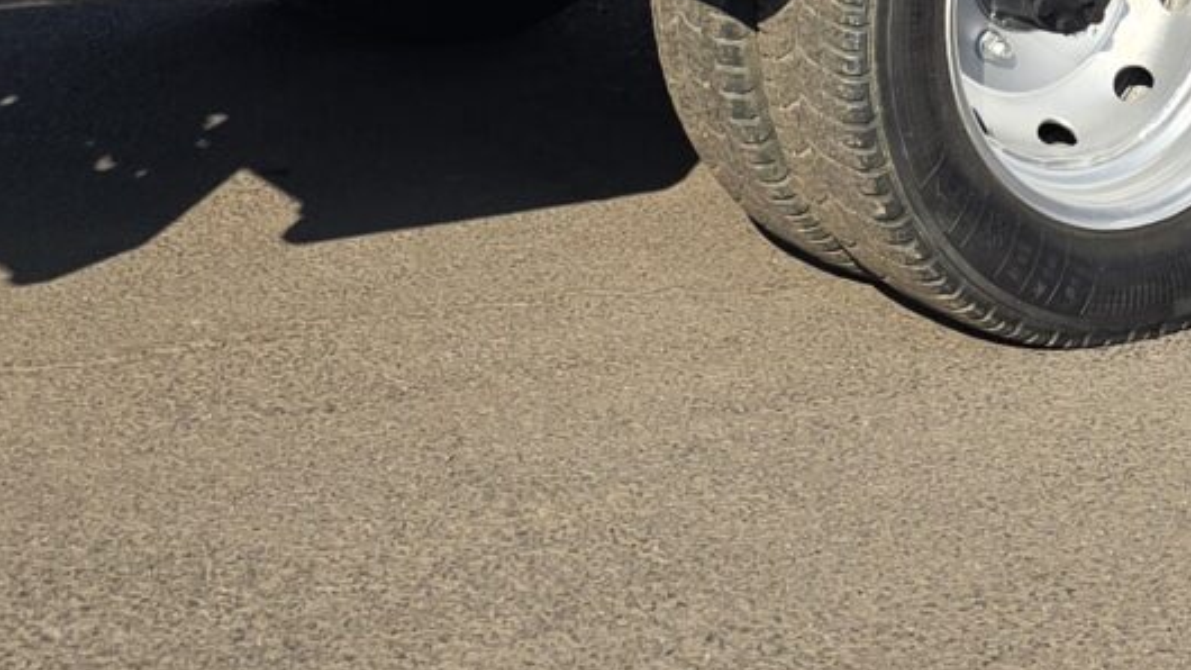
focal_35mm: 121
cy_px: -1153
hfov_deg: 17.5
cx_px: 984
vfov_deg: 8.7
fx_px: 3821
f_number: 1.7
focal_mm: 6.25
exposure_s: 1/4539
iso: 80
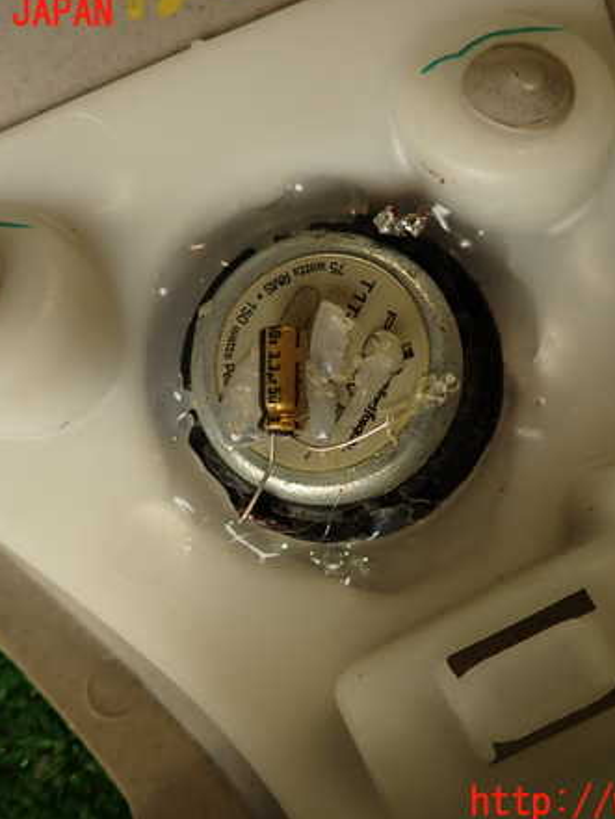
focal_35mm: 34
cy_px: 409
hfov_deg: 41.8
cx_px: 333
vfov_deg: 53.9
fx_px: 805
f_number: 2
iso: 100
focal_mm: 4.5
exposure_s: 1/100
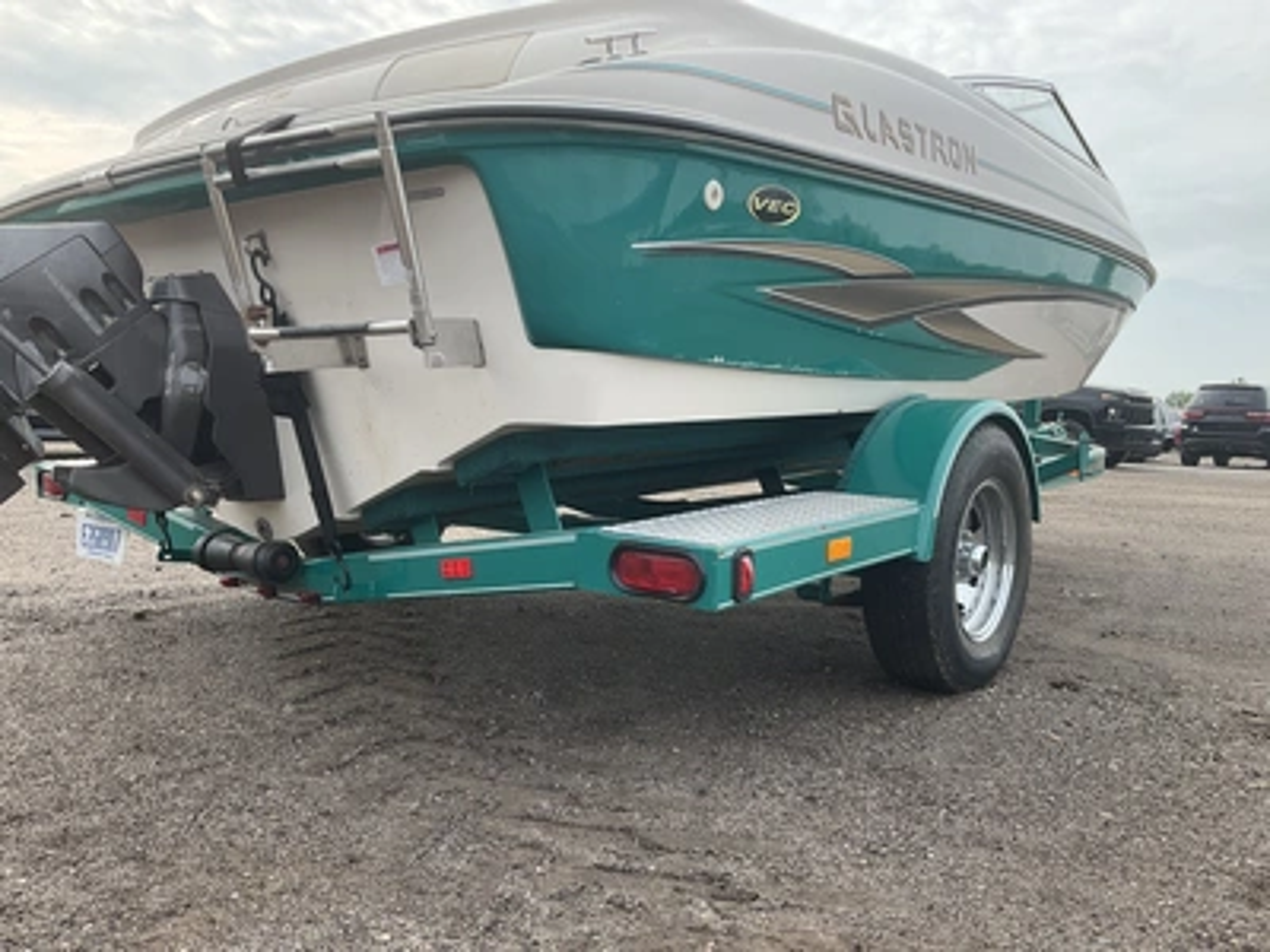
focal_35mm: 29
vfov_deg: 48.2
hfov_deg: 61.7
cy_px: 476
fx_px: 1064
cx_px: 635
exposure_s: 1/504
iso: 25
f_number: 1.8
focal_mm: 3
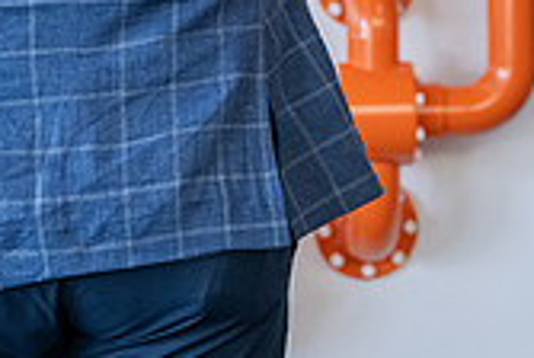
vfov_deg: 6.9
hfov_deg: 10.1
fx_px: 2942
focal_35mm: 198
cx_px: 737
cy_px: -194
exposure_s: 1/200
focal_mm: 47
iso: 1250
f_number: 2.8
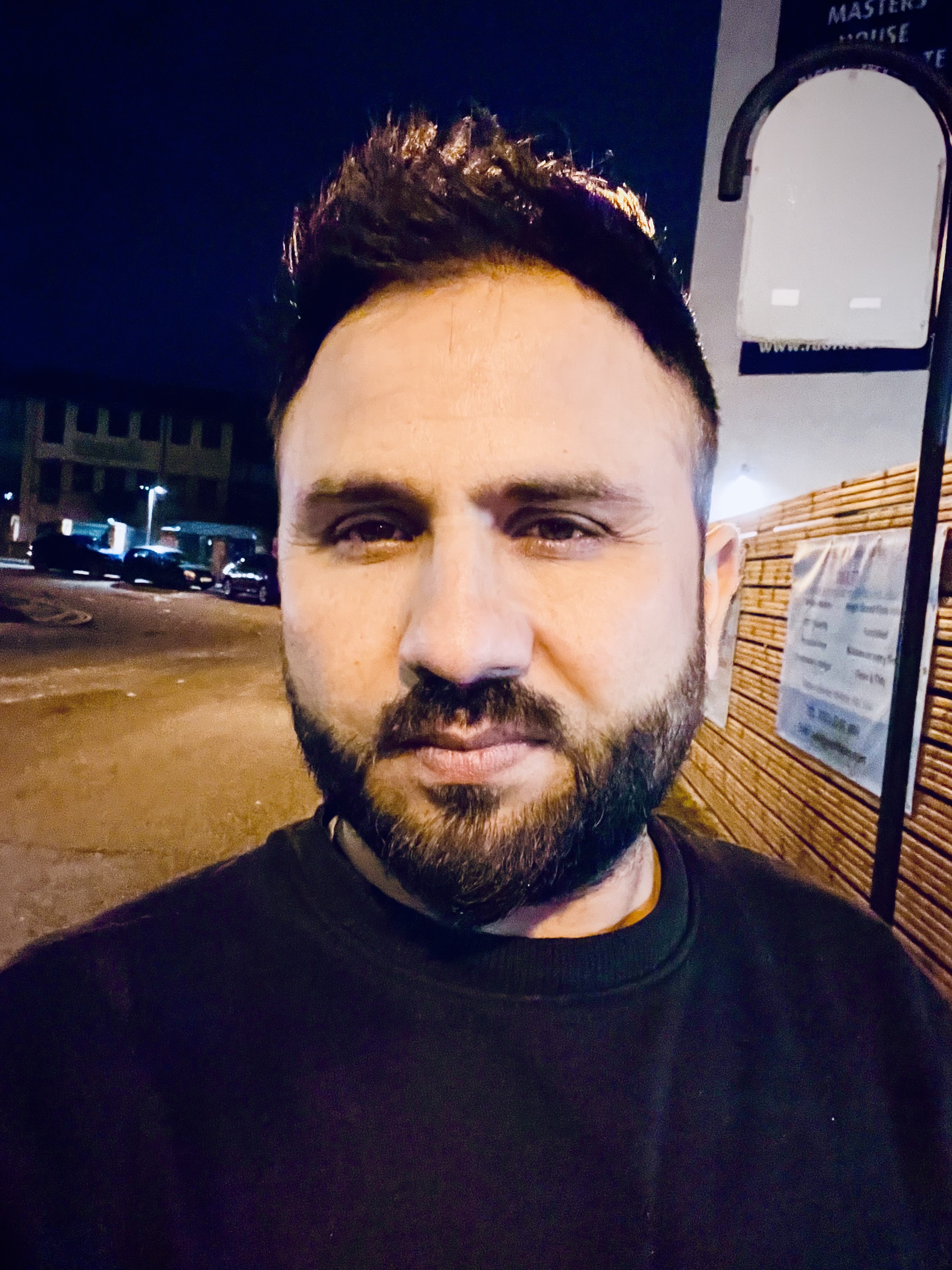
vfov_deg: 60.0
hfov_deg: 46.8
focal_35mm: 30
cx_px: 476
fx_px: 1100
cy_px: 635
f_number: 2.2
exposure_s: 1/17
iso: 1250
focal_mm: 2.71
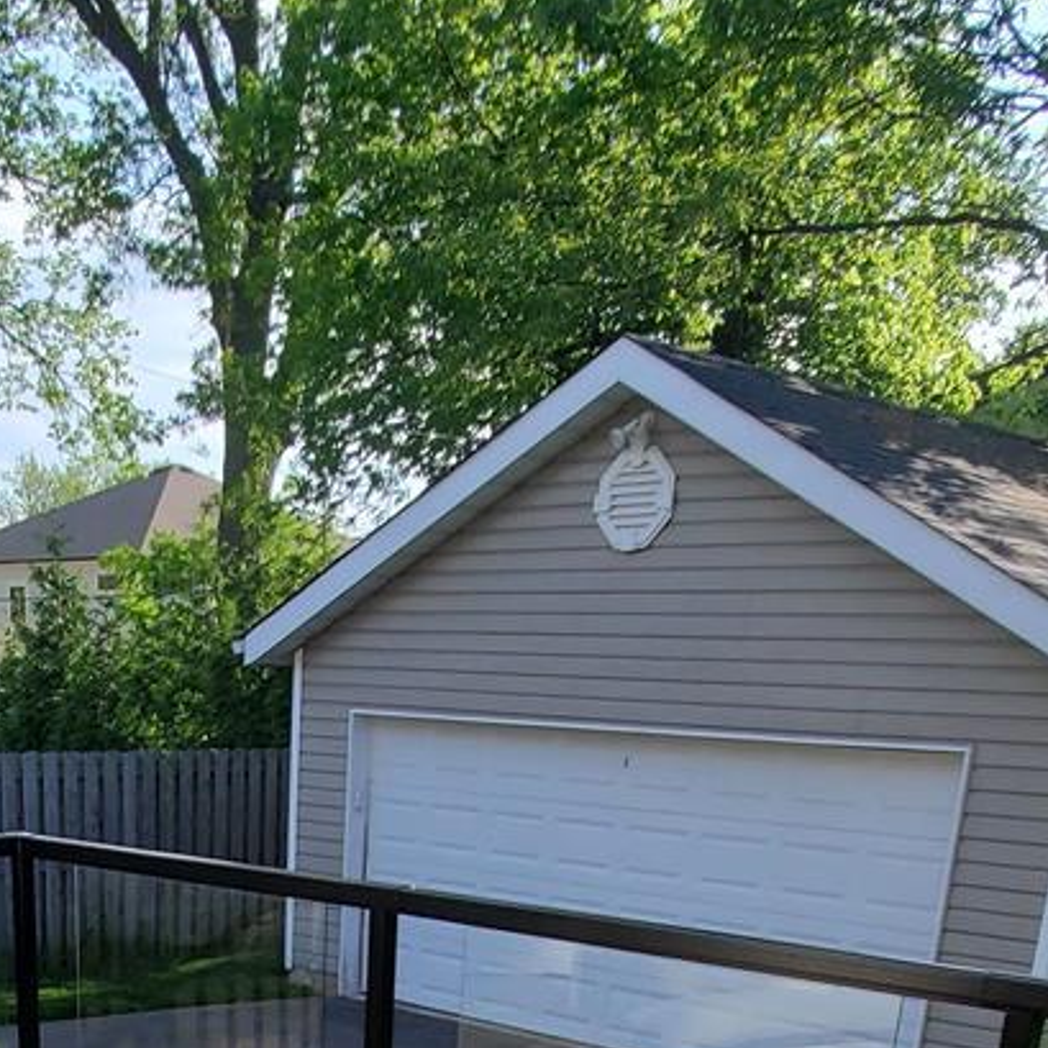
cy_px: 1304
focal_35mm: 45
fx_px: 1541
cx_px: 313
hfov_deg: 37.0
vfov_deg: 30.8
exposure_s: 1/537
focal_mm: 1.8
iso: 50
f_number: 2.2
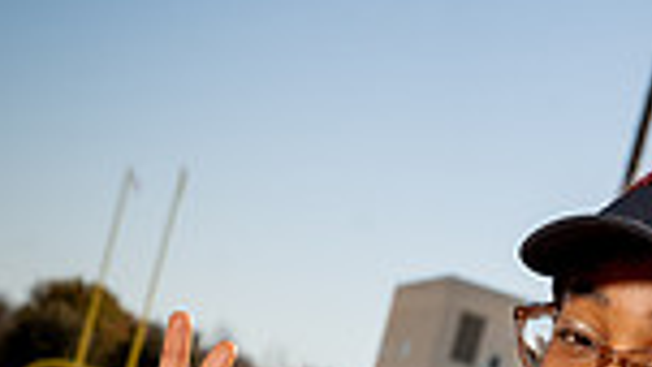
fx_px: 2697
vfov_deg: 7.2
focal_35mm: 156
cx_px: 540
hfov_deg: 13.7
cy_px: 920
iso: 100
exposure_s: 1/250
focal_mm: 50
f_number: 7.1
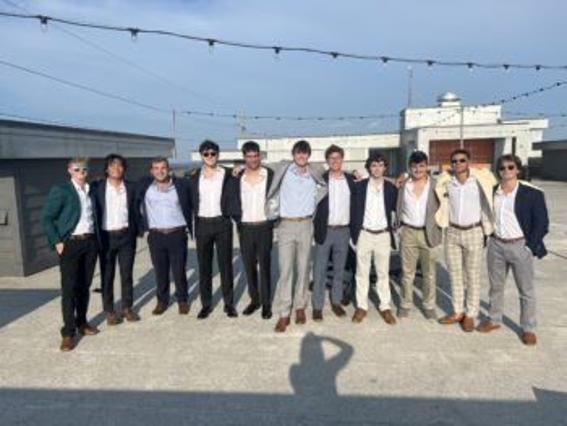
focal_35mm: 26
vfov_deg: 53.1
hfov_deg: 67.3
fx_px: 426
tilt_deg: -6.2
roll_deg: +1.8
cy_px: 213
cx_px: 284
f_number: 1.5
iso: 50
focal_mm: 5.7
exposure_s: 1/6579
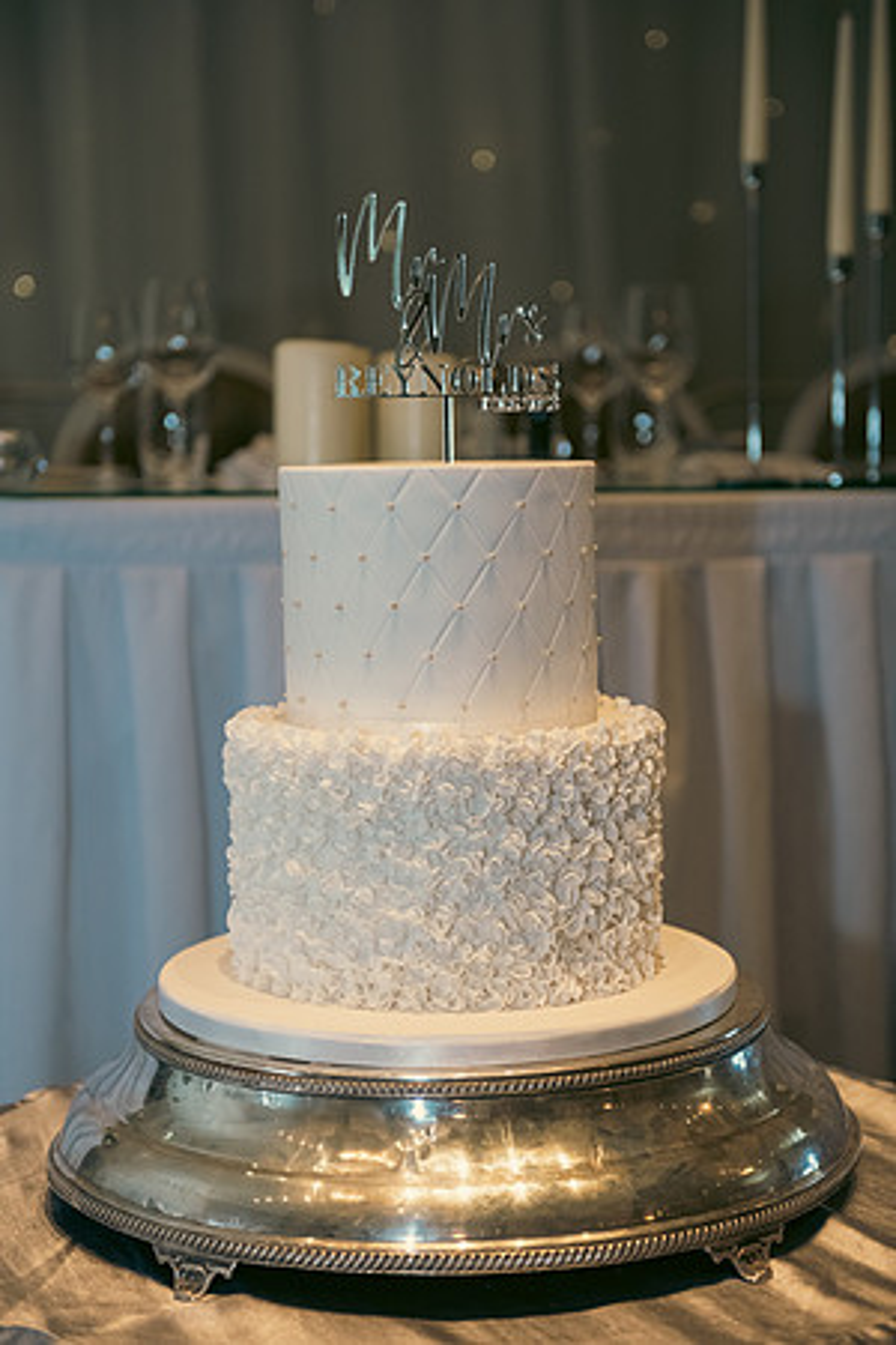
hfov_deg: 22.6
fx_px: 2240
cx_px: 448
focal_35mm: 60
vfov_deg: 33.4
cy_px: 672
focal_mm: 60
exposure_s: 1/160
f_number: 3.5
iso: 800
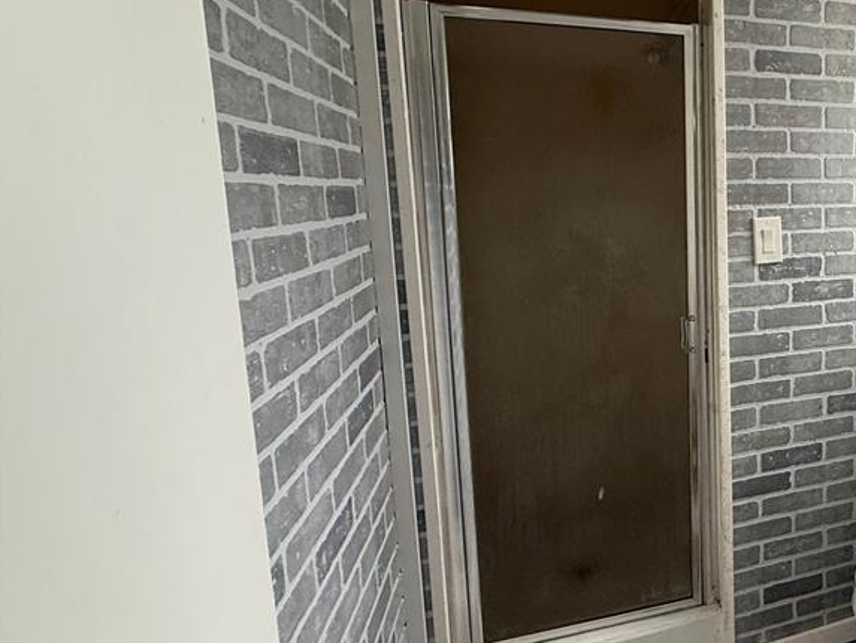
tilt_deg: -7.8
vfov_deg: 54.6
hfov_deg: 59.8
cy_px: 269
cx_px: 757
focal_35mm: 25
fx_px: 618
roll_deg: +0.5
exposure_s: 1/60
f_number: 2.2
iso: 400
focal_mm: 2.22
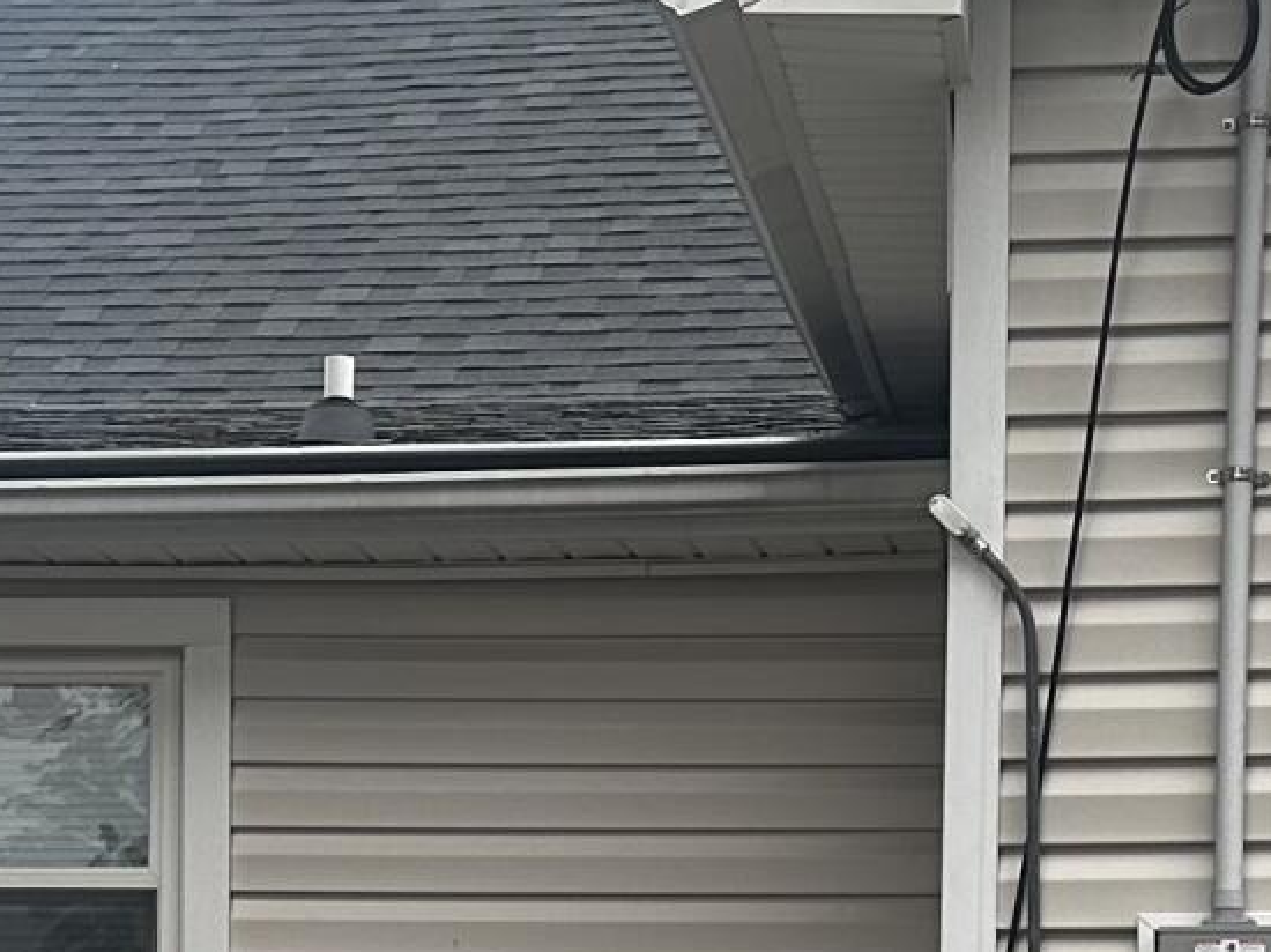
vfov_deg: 10.9
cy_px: 1440
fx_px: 4808
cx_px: 518
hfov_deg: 15.1
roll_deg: -0.5
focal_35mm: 131
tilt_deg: -0.7
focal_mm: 6.86
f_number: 1.78
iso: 80
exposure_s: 1/879
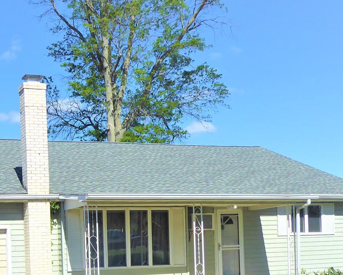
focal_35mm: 59
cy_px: 271
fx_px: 599
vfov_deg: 24.7
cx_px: 56
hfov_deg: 30.9
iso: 80
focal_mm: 4.3
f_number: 3.3
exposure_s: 1/1300
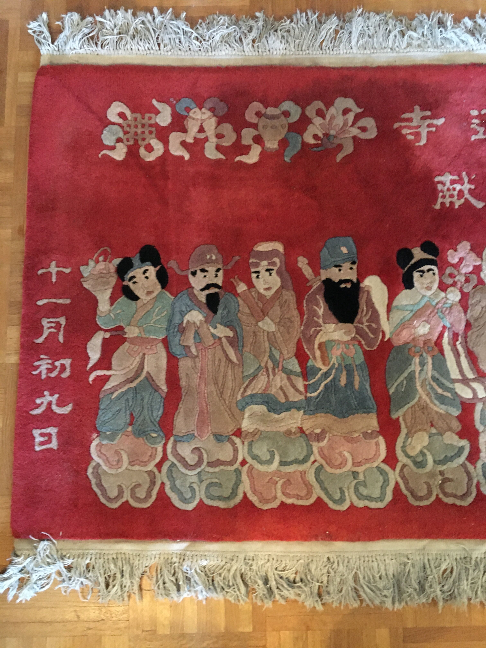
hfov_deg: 48.2
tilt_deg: -80.6
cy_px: 324
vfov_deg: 61.7
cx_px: 243
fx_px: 543
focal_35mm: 29
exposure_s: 1/17
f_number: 2.2
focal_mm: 4.15
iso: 400
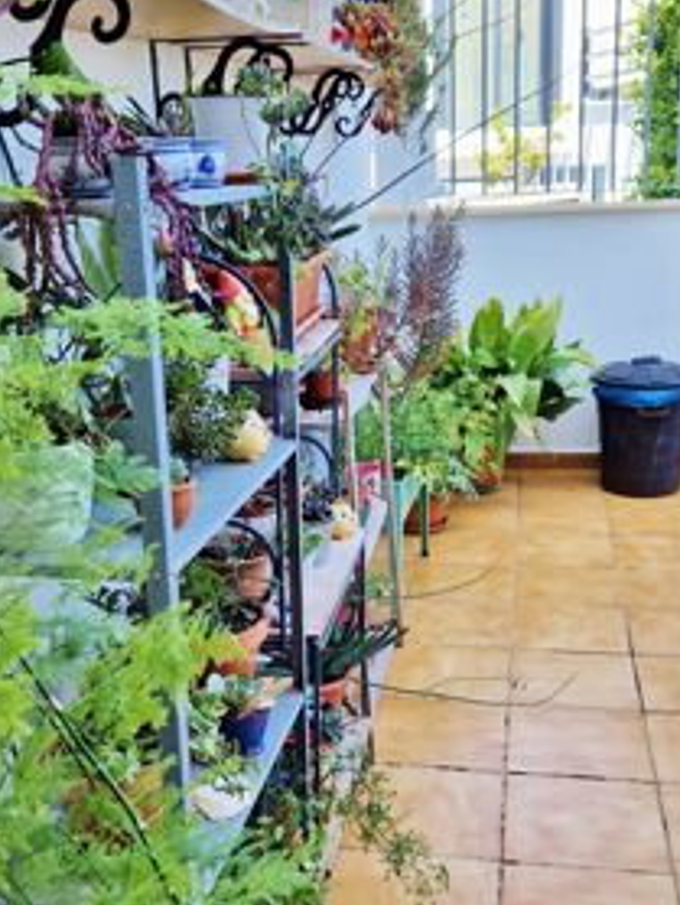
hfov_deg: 32.9
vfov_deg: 42.9
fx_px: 1151
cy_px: 472
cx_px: 369
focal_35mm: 44
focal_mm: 5.4
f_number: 1.8
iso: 50
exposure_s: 1/518
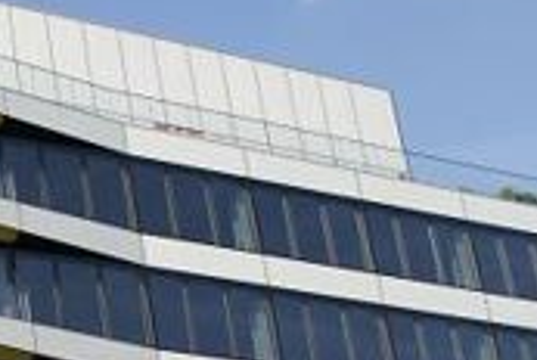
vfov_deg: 11.1
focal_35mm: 122
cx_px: -282
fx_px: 1823
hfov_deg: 15.4
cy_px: 380
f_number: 10
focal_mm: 22
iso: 100
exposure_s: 1/100
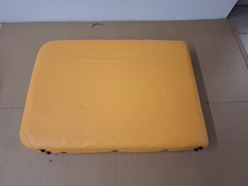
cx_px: 124
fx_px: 165
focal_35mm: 23
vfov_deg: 58.9
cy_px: 93
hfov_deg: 73.9
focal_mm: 5.54
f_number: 1.8
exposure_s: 1/50
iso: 200
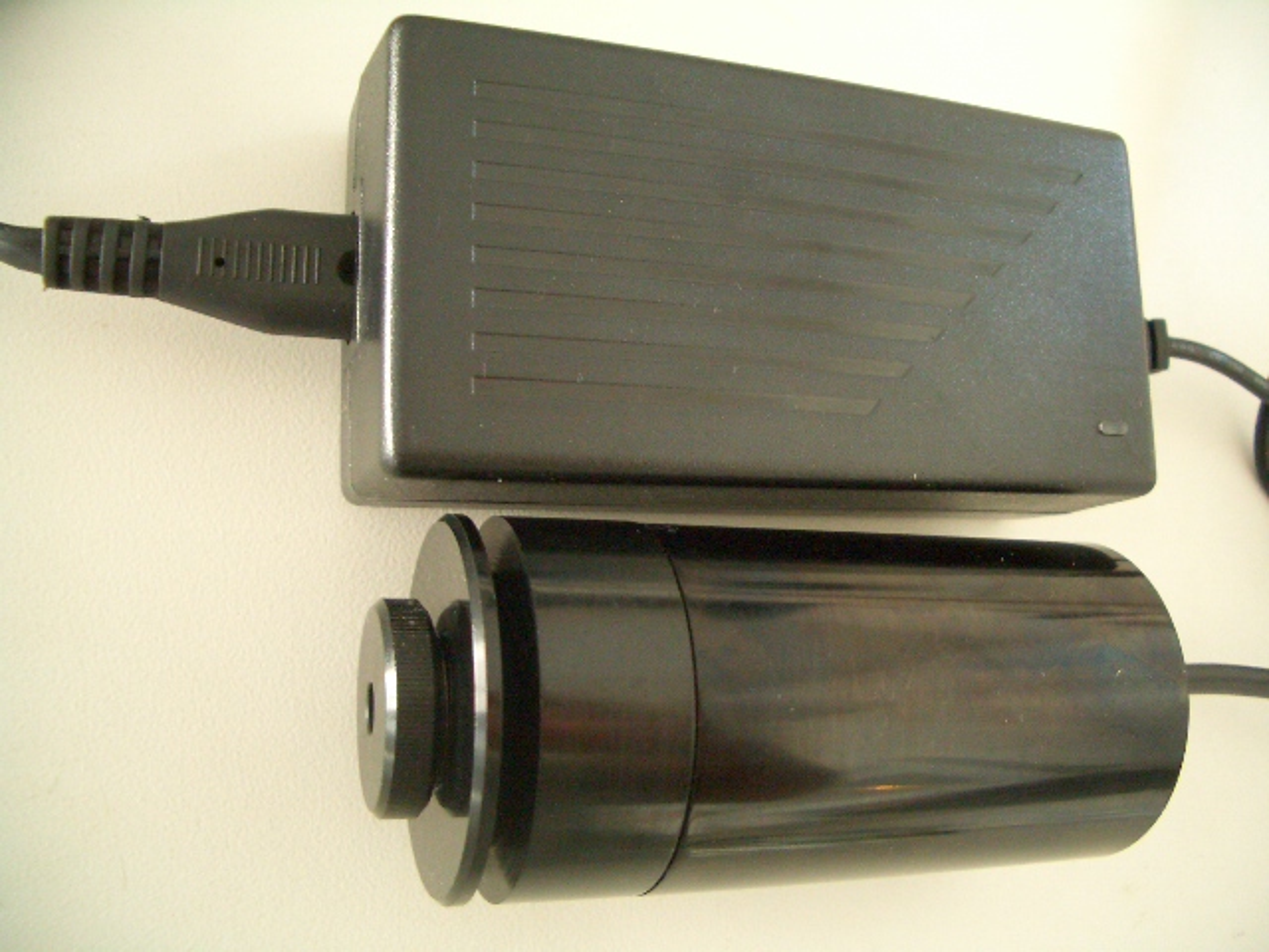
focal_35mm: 35
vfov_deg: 40.7
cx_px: 634
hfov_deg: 52.6
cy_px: 476
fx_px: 1283
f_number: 2.6
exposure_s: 1/20
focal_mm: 5.8
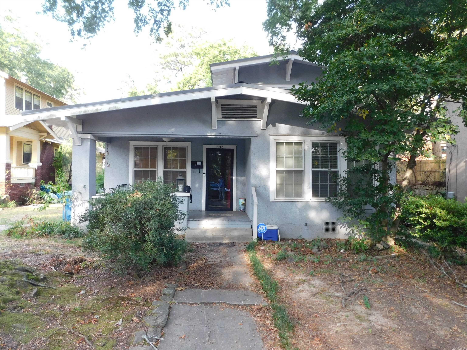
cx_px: 234
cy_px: 175
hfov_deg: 73.9
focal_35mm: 23
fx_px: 310
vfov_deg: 58.9
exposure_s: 1/60
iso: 125
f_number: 3
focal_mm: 4
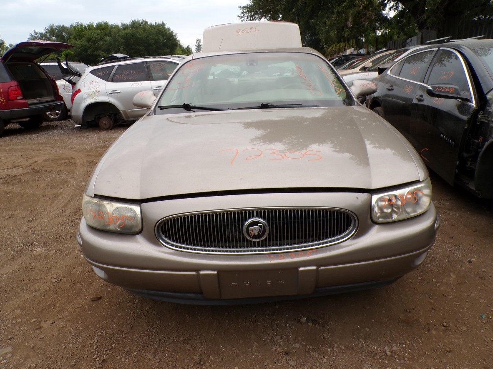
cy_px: 170
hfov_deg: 67.3
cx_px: 253
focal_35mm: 26
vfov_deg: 53.0
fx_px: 370
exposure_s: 1/300
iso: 100
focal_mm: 4.3
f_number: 4.4
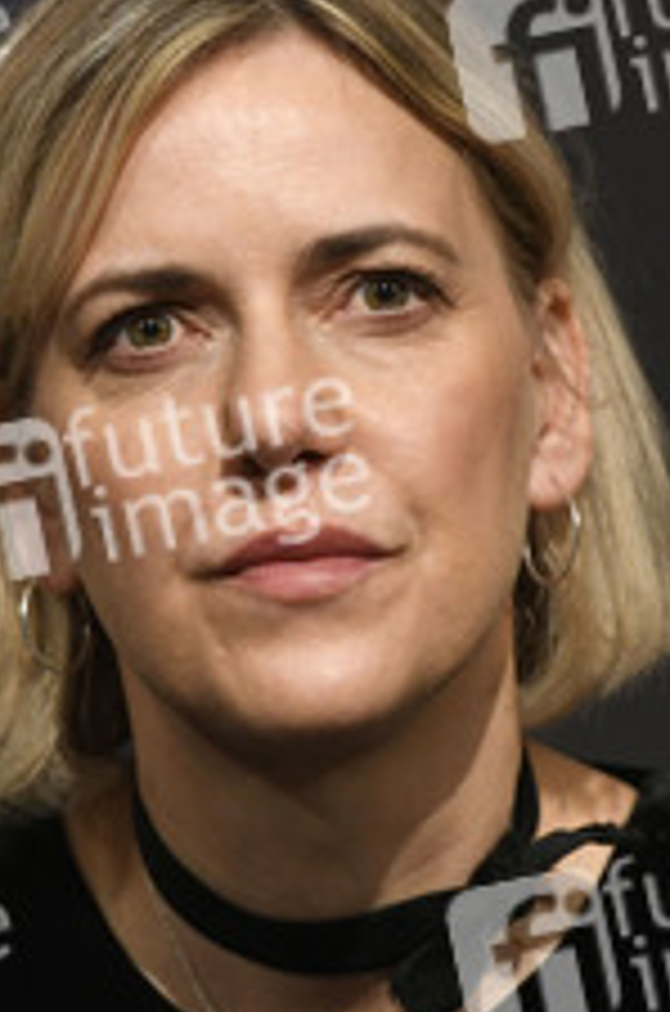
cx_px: 270
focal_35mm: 356
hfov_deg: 3.8
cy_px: 711
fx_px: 9984
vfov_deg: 5.8
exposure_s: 1/320
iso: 1600
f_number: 4
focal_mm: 200
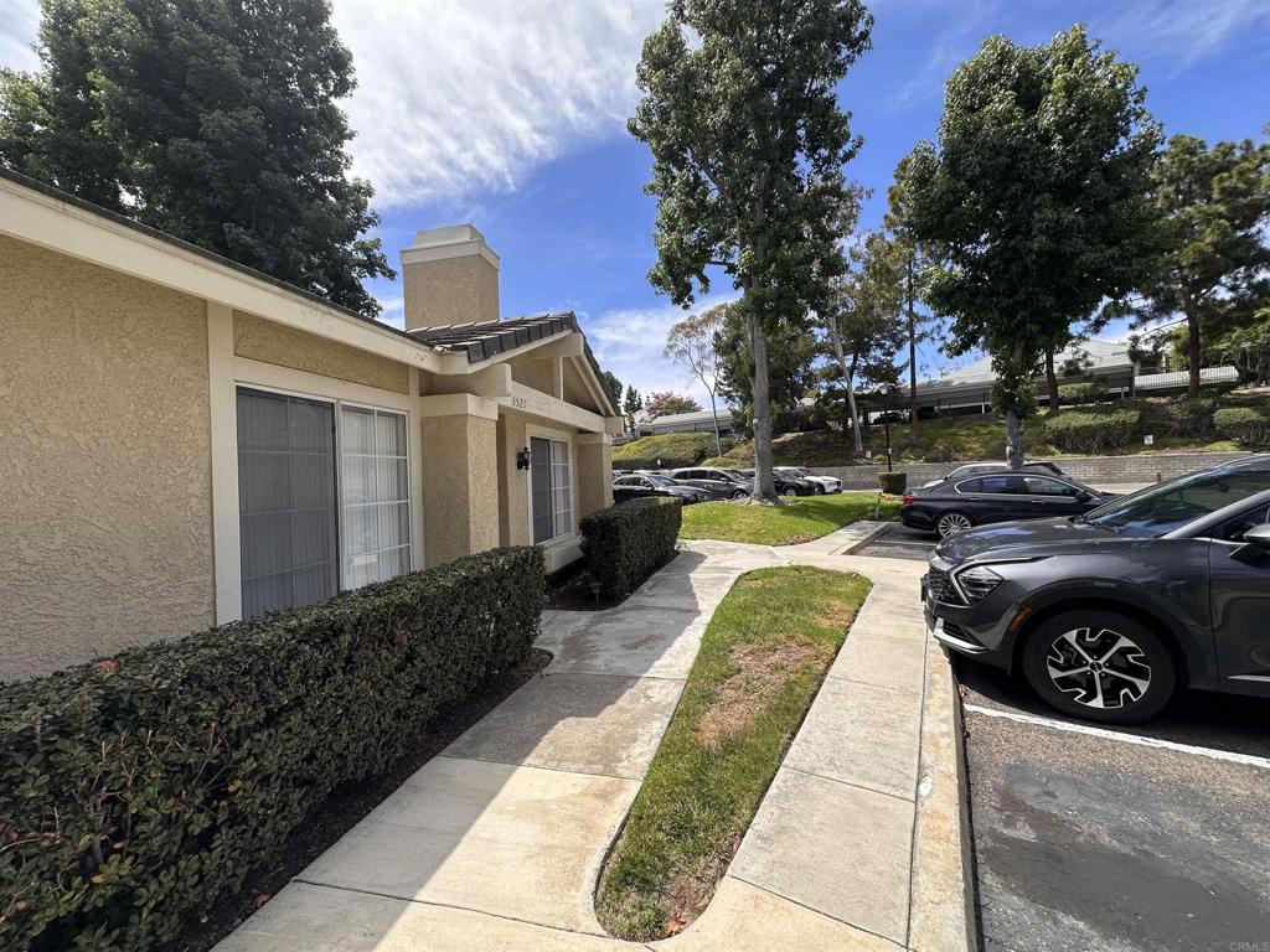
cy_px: 476
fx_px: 514
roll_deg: +1.7
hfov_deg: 102.1
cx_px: 635
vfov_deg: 85.7
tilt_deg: +0.6
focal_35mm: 14
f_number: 2.2
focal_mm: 2.22
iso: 40
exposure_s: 1/1195
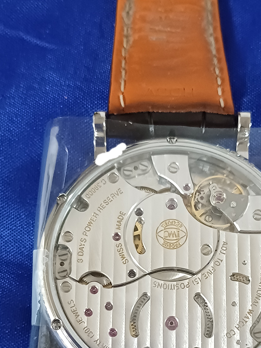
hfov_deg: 26.5
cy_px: 295
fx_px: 553
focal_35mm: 55
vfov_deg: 33.6
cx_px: 155
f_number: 1.8
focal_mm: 4.65
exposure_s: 1/20
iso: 1250
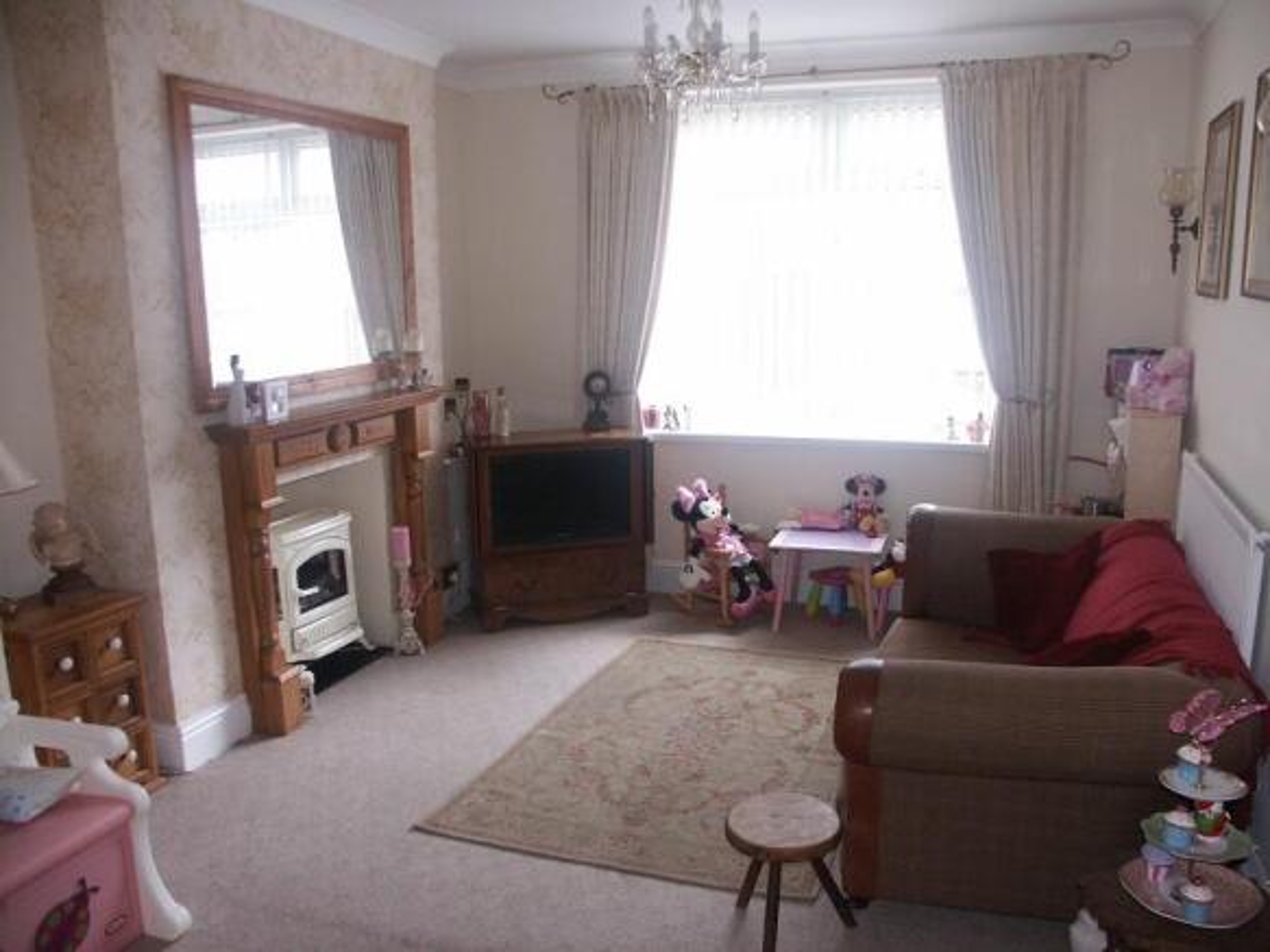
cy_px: 476
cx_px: 635
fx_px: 1027
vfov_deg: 49.7
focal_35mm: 28
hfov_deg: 63.5
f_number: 2.8
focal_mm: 7.21
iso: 200
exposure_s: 1/90
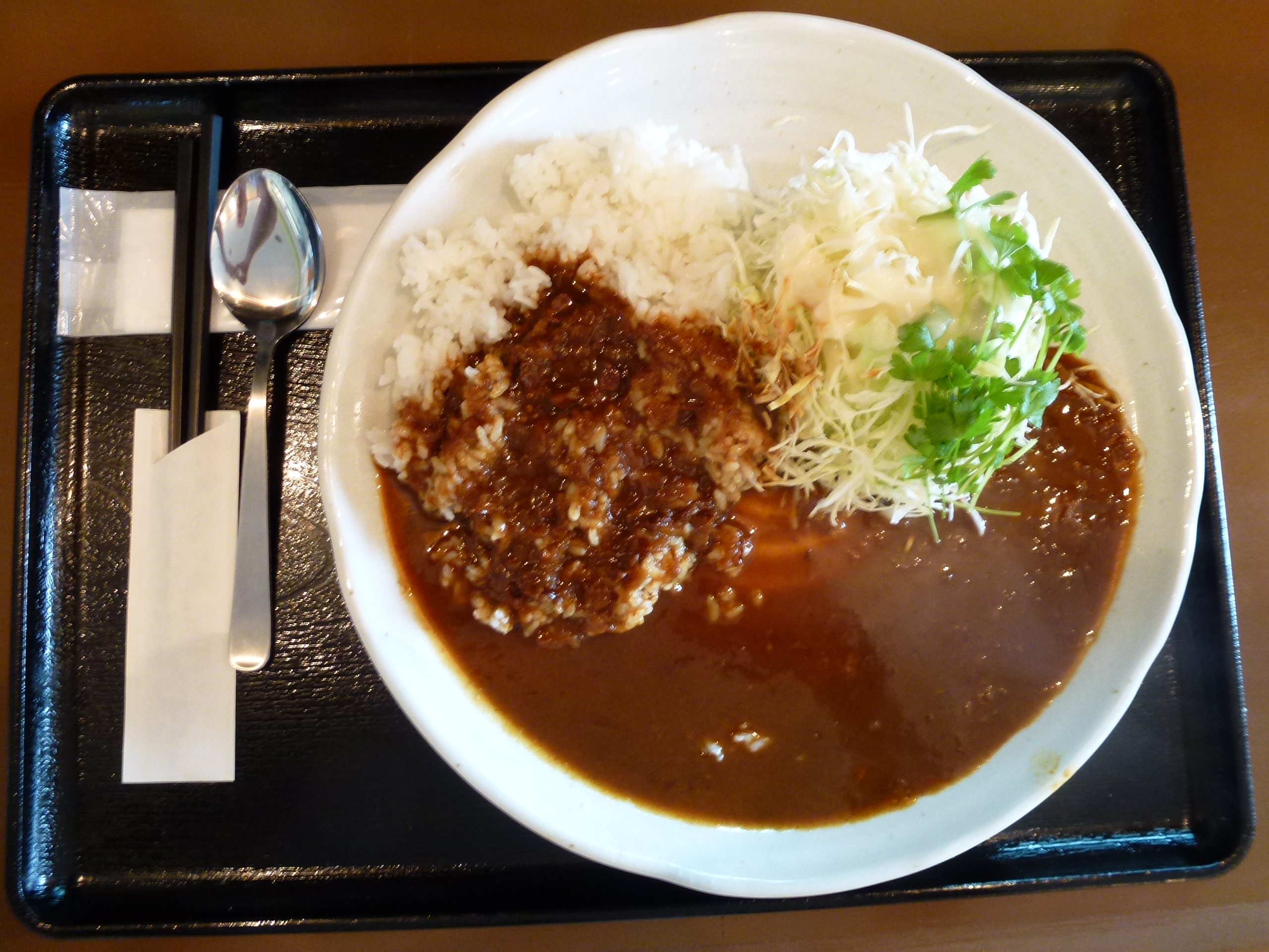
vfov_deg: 56.8
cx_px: 634
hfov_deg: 71.6
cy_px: 476
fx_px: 880
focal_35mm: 24
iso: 200
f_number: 3.3
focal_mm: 4.3
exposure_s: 1/13
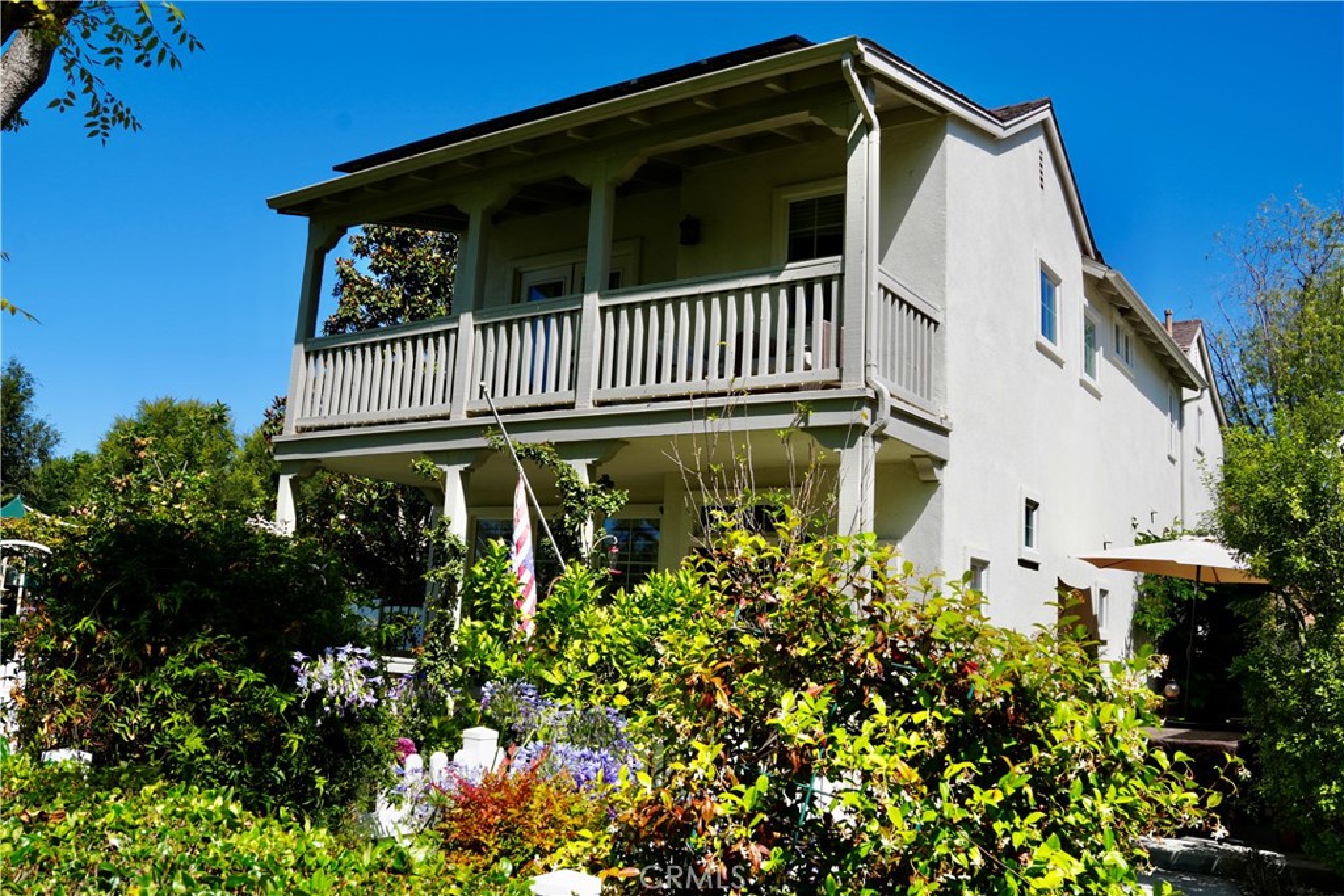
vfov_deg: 43.6
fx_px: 1120
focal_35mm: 30
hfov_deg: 61.9
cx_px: 672
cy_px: 448
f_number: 10
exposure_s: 1/200
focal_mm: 20
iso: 100
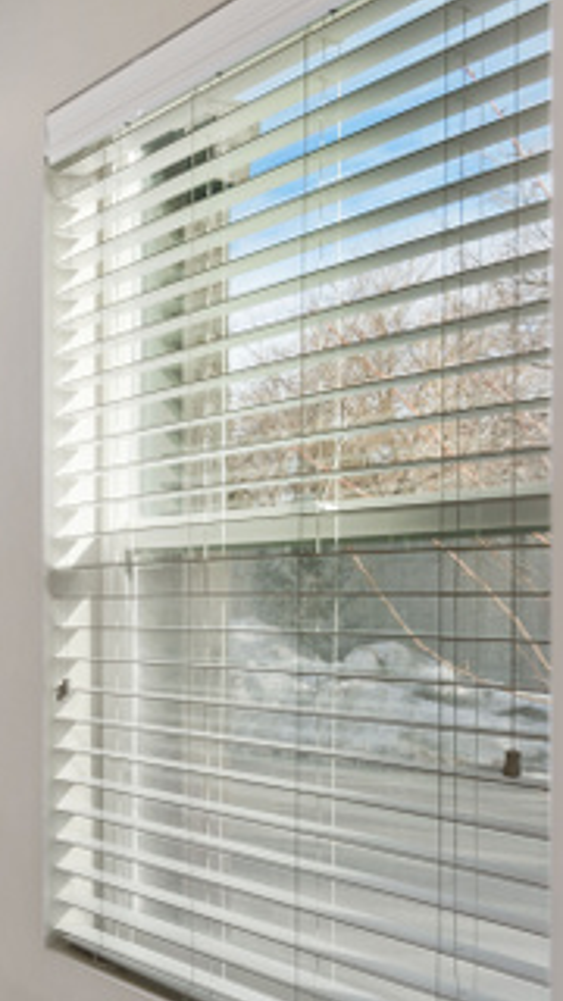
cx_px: -222
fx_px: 1168
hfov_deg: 23.1
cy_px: 593
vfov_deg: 46.2
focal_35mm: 44
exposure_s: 1/4
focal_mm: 21
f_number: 11
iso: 200
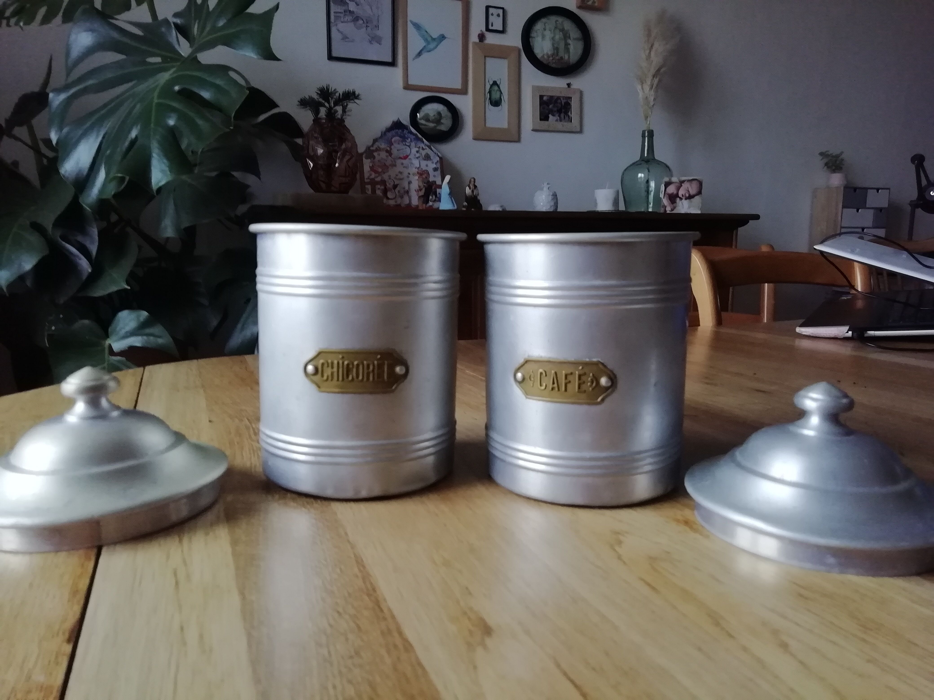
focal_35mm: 26
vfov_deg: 53.1
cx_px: 467
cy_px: 350
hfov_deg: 67.3
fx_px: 702
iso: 200
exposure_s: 1/33.3
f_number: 2.2
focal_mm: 3.21
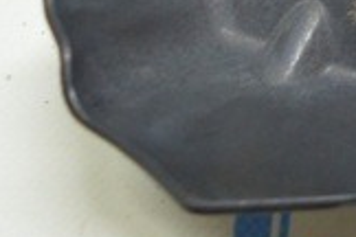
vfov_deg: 7.0
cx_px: 488
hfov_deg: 10.5
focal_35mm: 190
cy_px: -249
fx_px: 1879
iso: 400
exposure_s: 1/40
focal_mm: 20
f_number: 3.5
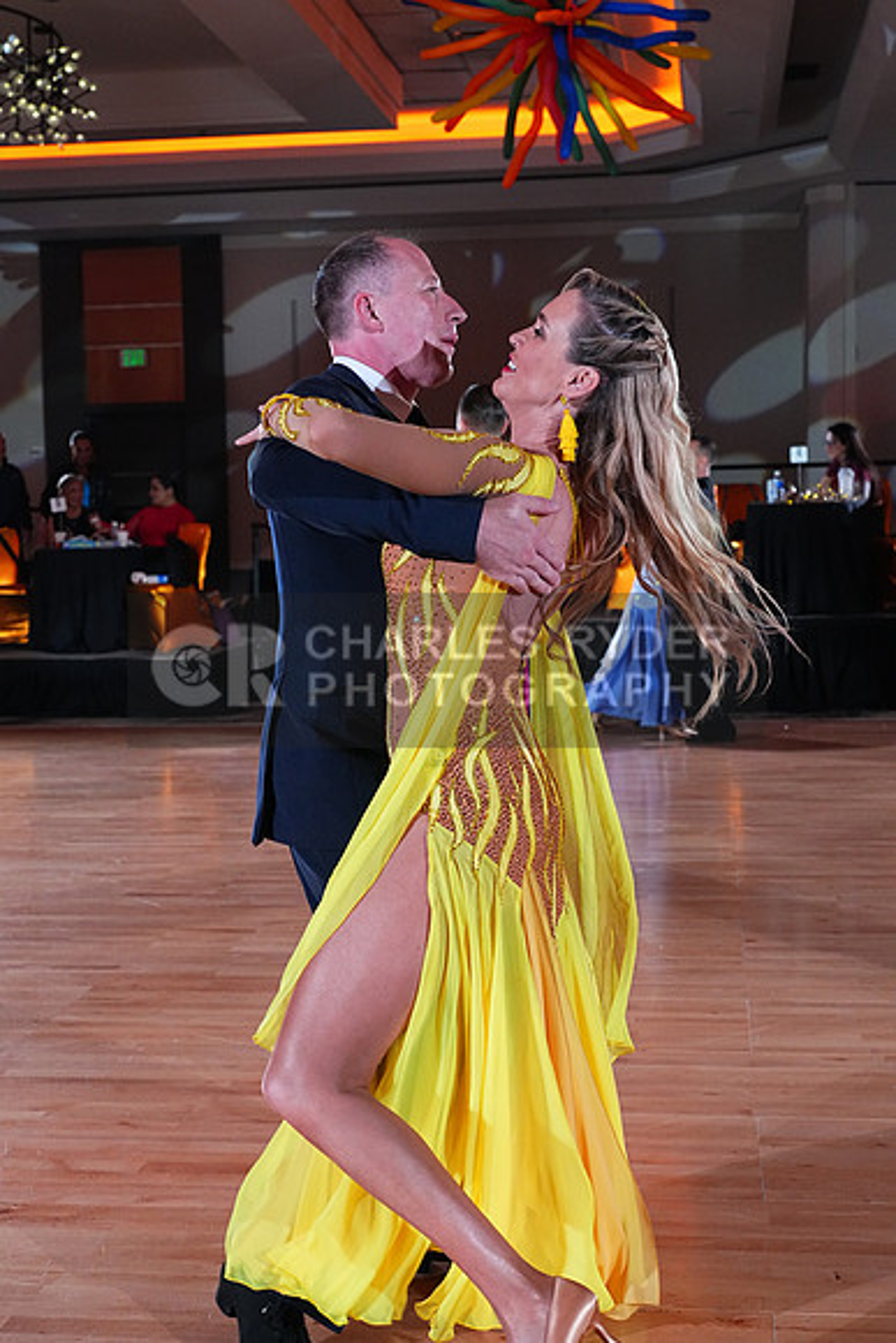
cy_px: 672
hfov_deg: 28.1
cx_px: 448
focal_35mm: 48
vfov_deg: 41.1
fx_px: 1791
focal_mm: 48
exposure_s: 1/400
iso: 5000
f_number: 5.6
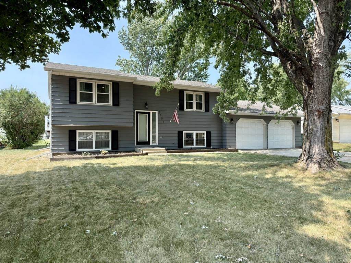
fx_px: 243
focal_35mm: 24
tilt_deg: +1.7
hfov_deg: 71.6
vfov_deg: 56.8
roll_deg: -0.1
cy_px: 132
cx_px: 176
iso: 100
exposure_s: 1/1410
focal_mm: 6.76
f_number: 1.78
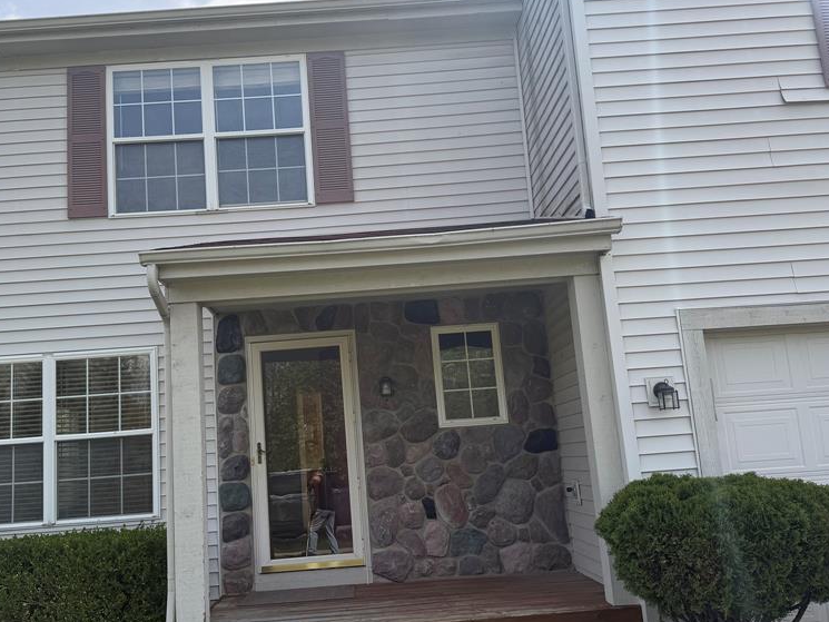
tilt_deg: +9.0
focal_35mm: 33
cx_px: 362
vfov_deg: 42.9
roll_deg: +3.1
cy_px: 325
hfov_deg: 55.2
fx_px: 790
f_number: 1.78
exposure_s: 1/3584
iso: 100
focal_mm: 6.76
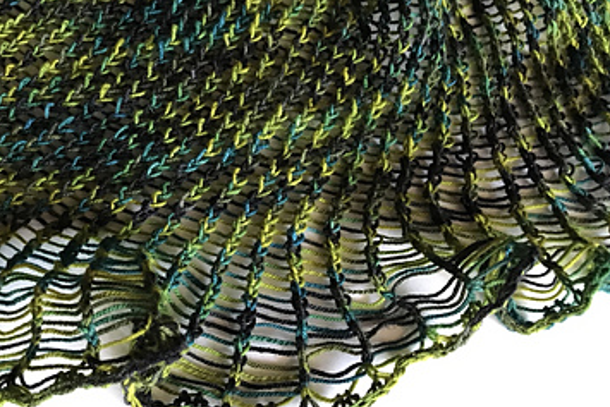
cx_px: 199
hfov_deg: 46.6
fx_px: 695
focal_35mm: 41
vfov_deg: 32.6
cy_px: 188
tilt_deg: -61.2
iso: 100
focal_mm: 3.99
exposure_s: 1/12
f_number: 1.8
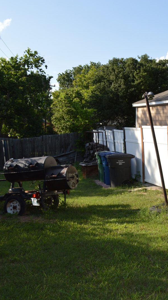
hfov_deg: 25.8
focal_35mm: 43
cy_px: 149
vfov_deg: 47.4
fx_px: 341
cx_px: 180
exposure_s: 1/200
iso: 100
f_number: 6.3
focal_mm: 18
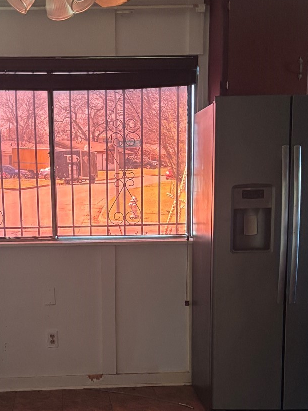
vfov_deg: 29.1
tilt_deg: -10.4
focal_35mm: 65
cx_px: 106
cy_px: 338
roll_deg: +1.3
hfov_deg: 22.5
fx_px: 771
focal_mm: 5.96
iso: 640
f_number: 1.6
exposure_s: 1/38
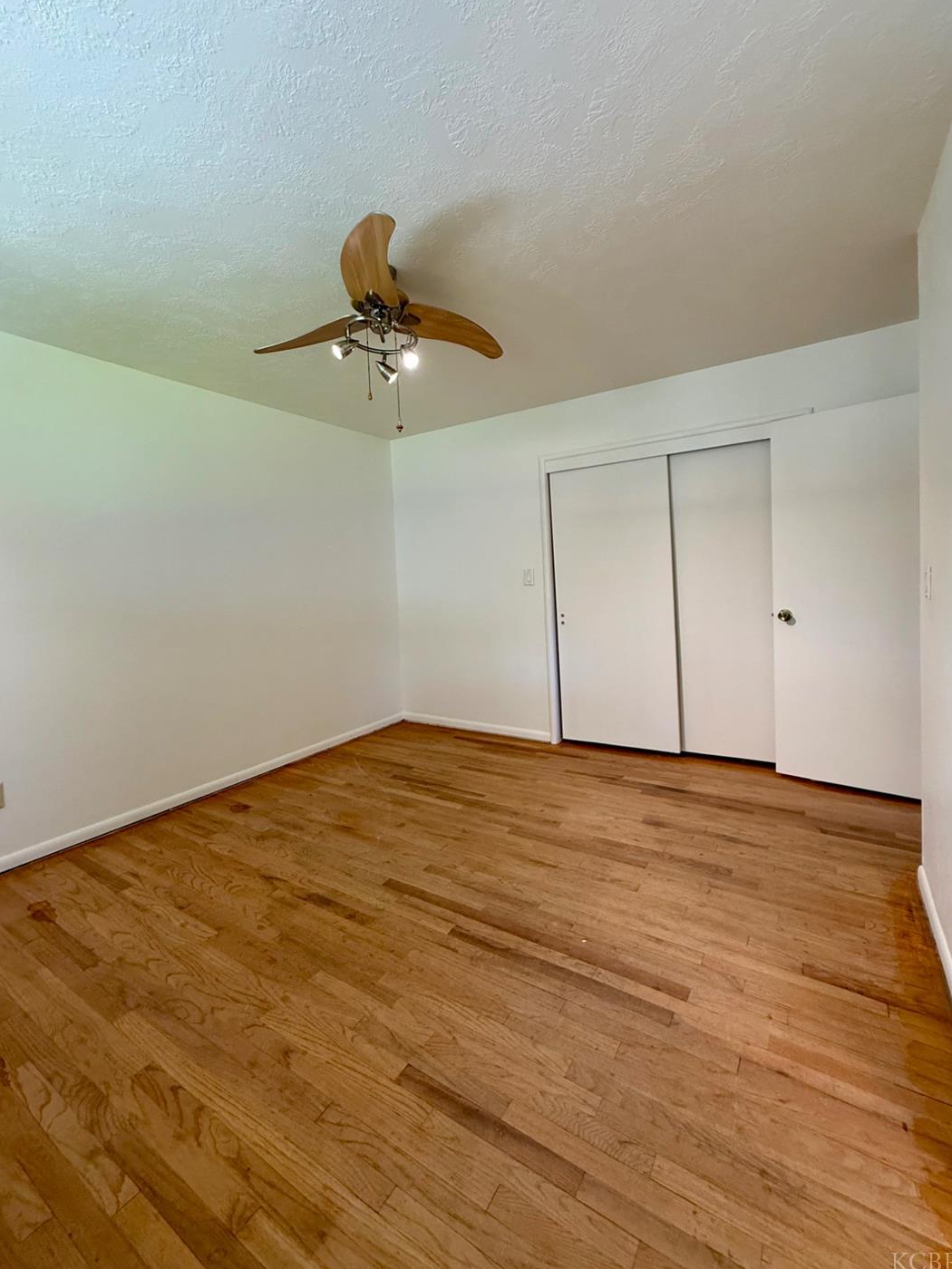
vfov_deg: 98.1
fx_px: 550
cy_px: 602
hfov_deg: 81.7
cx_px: 458
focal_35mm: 15
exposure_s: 1/60
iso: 200
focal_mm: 2.22
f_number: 2.2
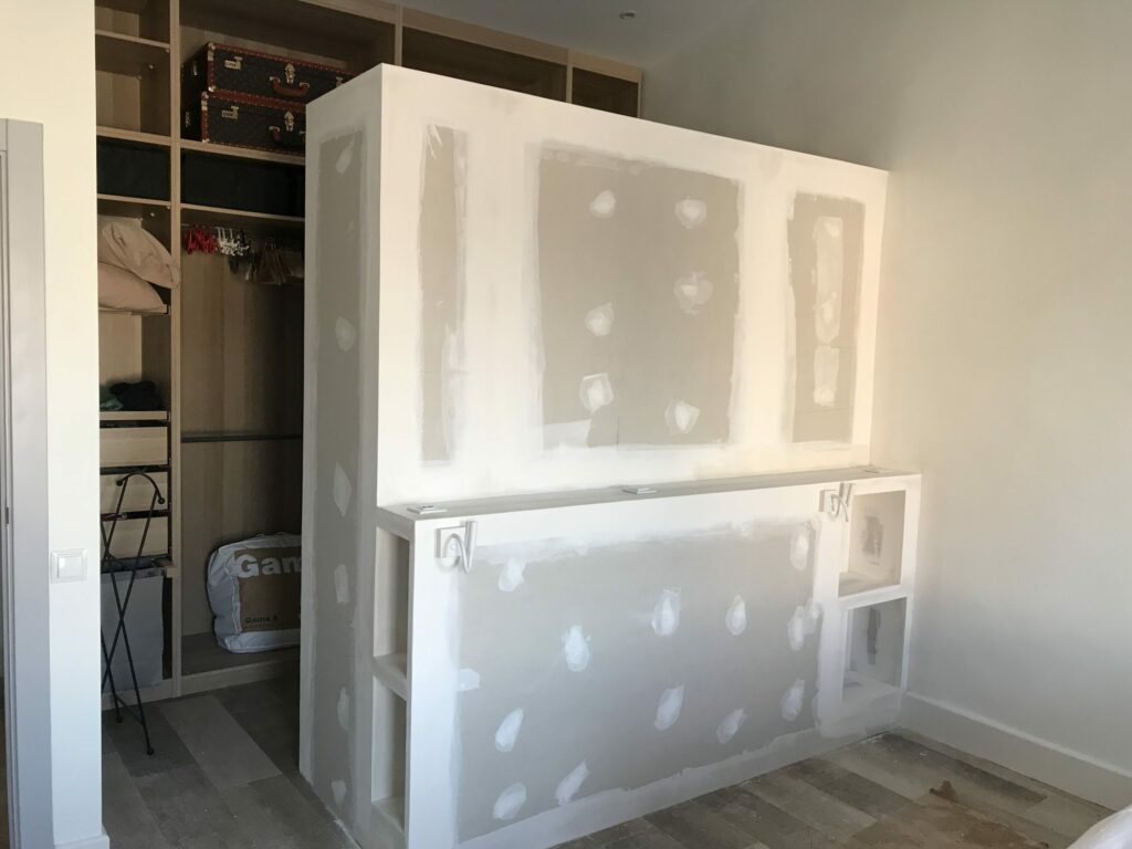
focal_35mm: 28
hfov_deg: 63.4
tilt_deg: -6.0
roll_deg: -2.0
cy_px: 424
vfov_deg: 49.7
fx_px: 916
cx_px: 566
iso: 25
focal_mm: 3.99
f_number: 1.8
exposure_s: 1/33
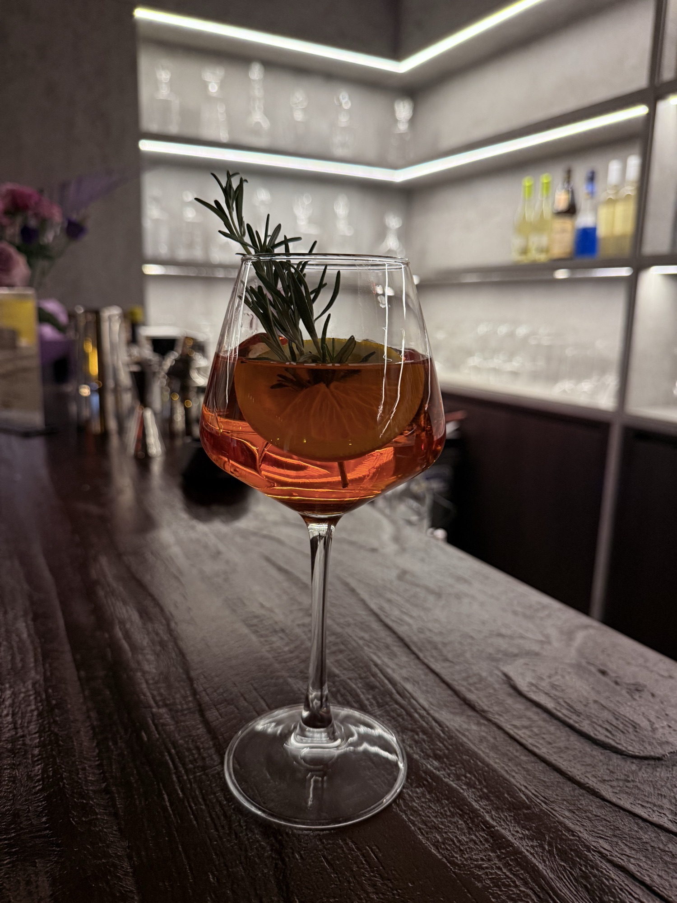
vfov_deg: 71.6
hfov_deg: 56.8
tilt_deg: -11.6
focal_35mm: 24
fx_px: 626
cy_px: 452
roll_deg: -1.9
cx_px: 338
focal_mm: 6.76
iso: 250
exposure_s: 1/50
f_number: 1.78
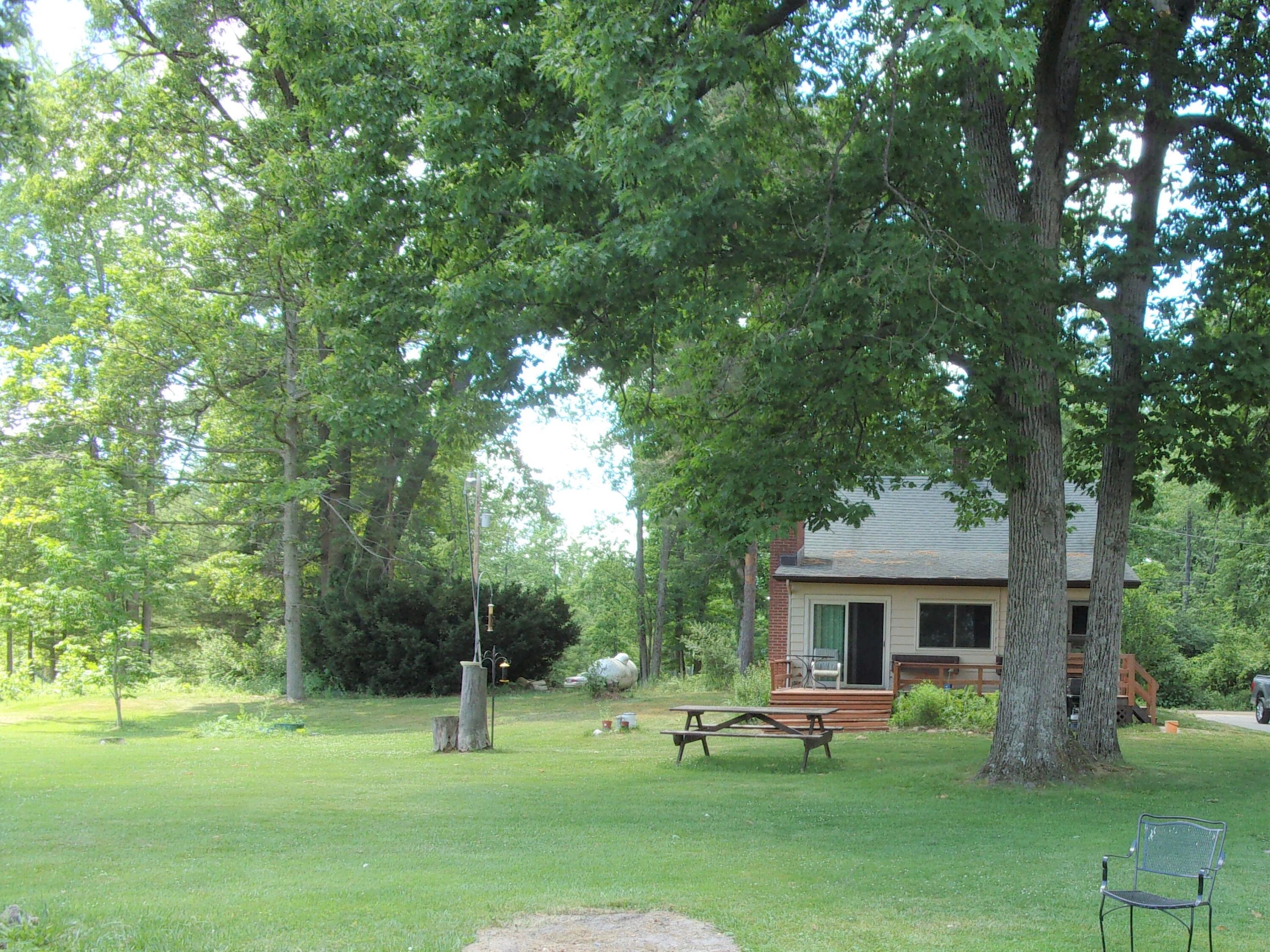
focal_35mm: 28
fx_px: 1027
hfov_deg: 63.5
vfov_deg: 49.7
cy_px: 476
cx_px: 635
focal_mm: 5.1
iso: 80
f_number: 3.9
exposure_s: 1/100
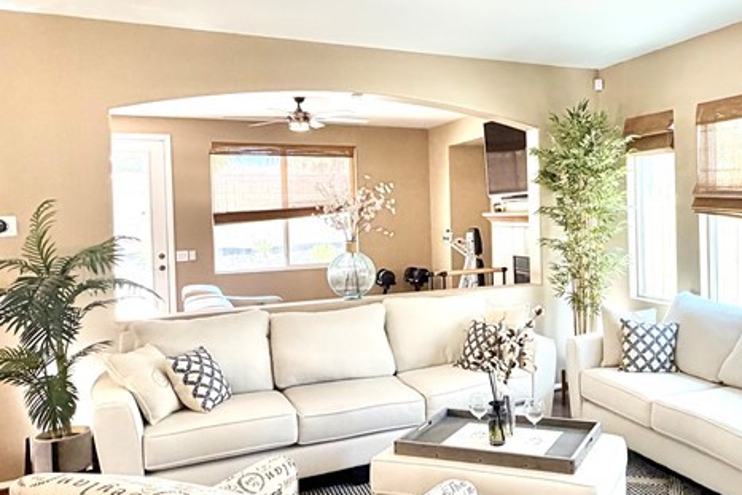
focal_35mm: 32
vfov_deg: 41.1
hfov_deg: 56.5
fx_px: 660
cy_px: 223
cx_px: 535
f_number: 2.2
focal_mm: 2.22
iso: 200
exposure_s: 1/120
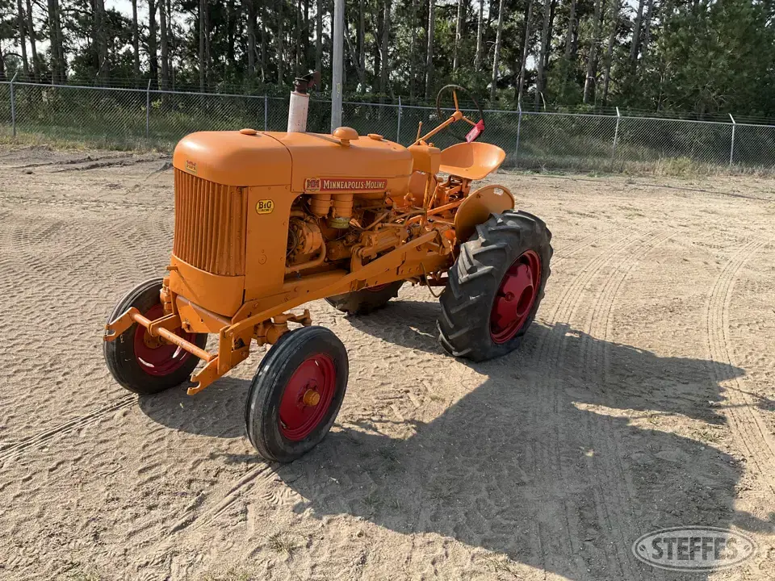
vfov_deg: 48.2
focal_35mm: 29
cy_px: 290
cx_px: 388
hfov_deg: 61.7
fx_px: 649
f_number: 1.8
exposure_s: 1/781
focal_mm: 3
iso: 25
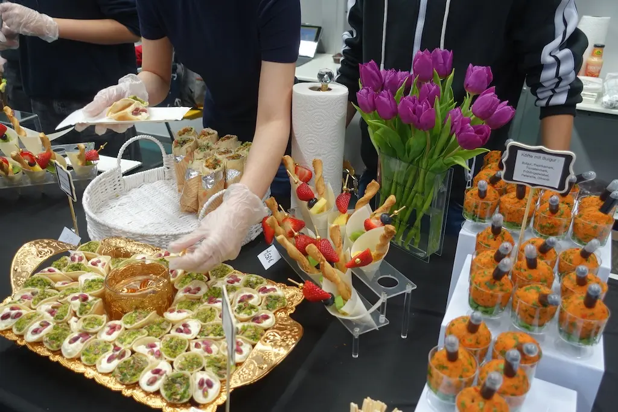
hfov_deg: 60.3
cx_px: 309
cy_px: 206
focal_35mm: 31
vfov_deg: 42.3
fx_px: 532
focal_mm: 11.22
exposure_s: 1/40
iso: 200
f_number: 2.5
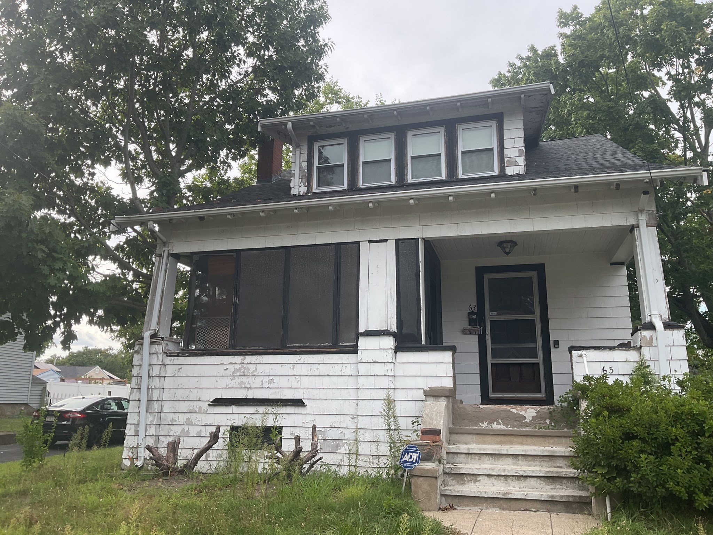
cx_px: 356
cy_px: 268
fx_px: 597
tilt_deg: +10.3
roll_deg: -0.4
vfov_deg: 48.2
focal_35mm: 29
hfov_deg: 61.7
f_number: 1.8
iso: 16
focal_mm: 3
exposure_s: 1/383
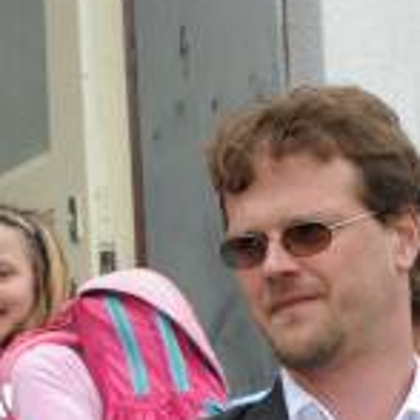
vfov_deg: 6.7
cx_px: 43
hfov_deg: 6.7
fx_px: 3555
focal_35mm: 259
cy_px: 566
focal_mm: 70
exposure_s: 1/250
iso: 320
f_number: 8
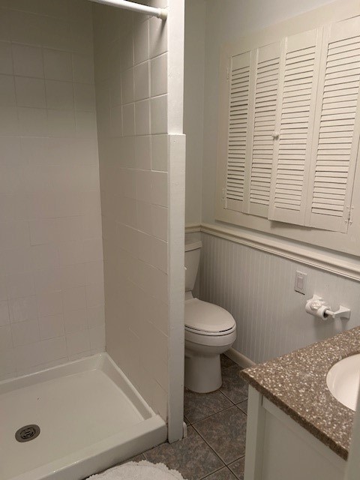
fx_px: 361
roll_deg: -1.7
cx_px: 180
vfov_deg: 67.3
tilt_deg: -14.3
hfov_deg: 53.1
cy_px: 240
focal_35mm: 26
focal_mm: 5.7
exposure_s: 1/60
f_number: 1.5
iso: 160
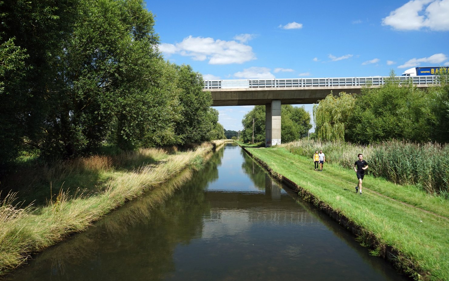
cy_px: 138
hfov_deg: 61.2
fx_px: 379
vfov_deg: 40.6
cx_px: 223
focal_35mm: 31
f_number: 6.3
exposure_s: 1/100
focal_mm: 30
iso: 100
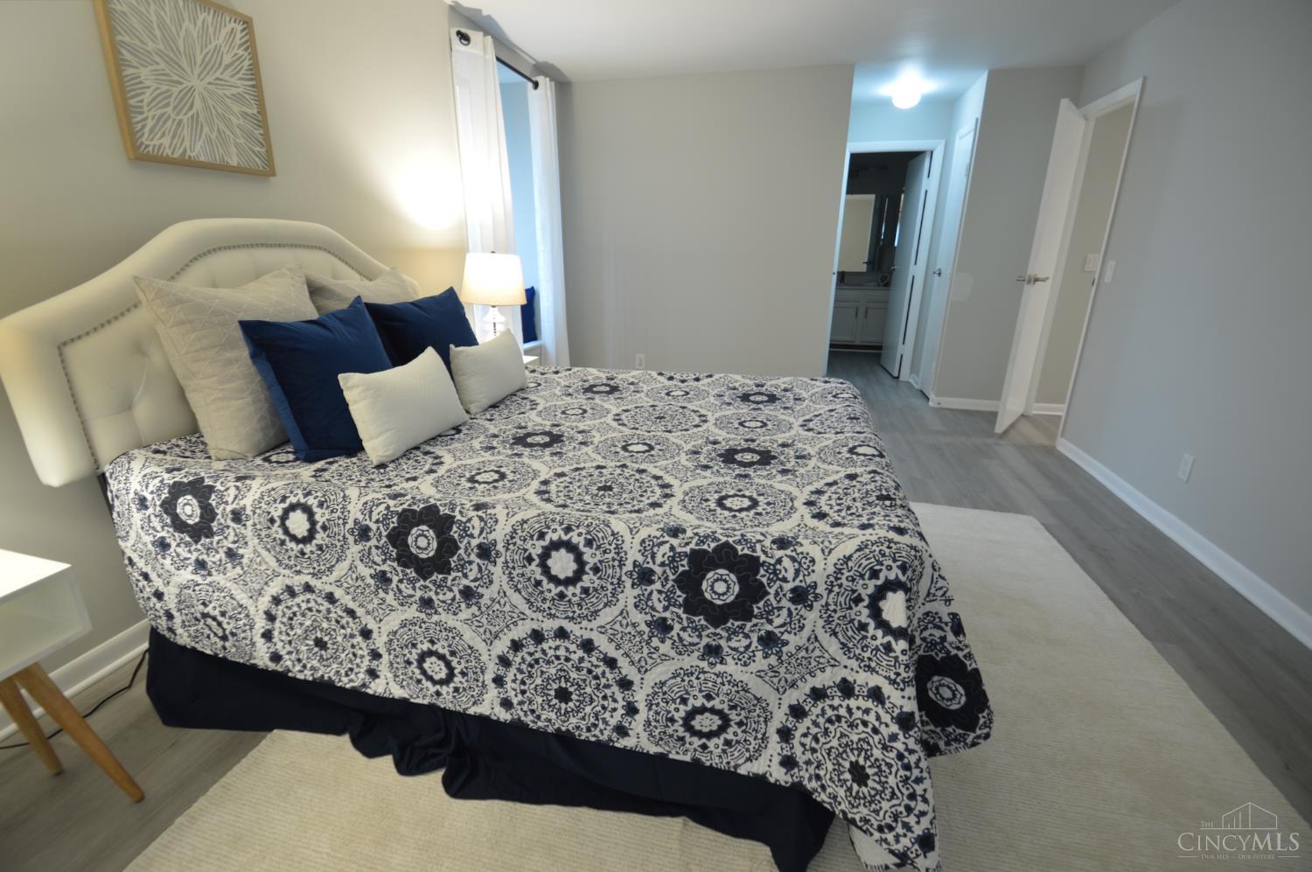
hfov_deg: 100.4
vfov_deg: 77.2
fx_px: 546
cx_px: 656
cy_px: 436
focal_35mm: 15
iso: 100
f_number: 3.5
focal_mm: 10
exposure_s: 1/4
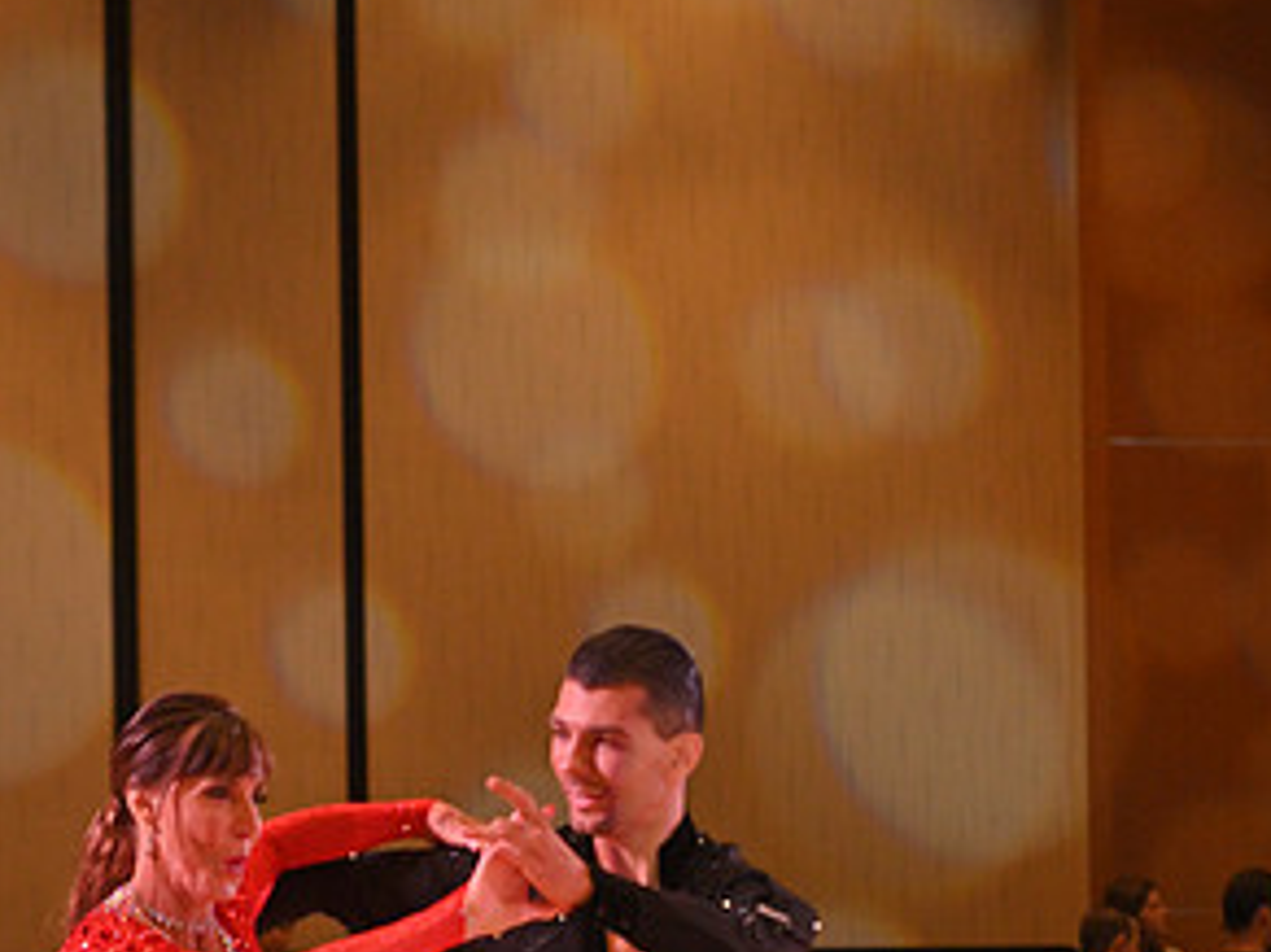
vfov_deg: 6.8
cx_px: 456
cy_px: 1231
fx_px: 7891
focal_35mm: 215
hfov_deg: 9.2
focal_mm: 112
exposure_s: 1/400
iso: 2000
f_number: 5
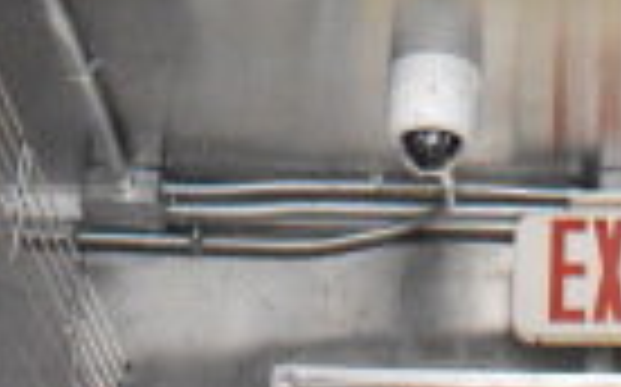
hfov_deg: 17.0
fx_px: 2063
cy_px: -466
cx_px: 495
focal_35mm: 122
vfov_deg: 9.7
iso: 12800
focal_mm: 18
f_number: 3.5
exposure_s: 1/30
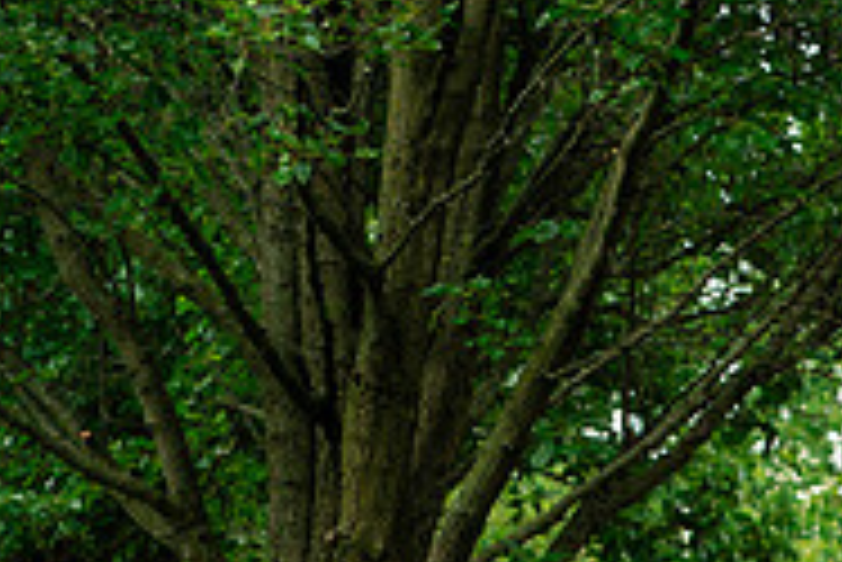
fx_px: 6179
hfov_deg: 7.7
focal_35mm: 264
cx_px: 1202
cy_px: 794
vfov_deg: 5.2
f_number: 5
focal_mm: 85
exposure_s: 1/320
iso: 500
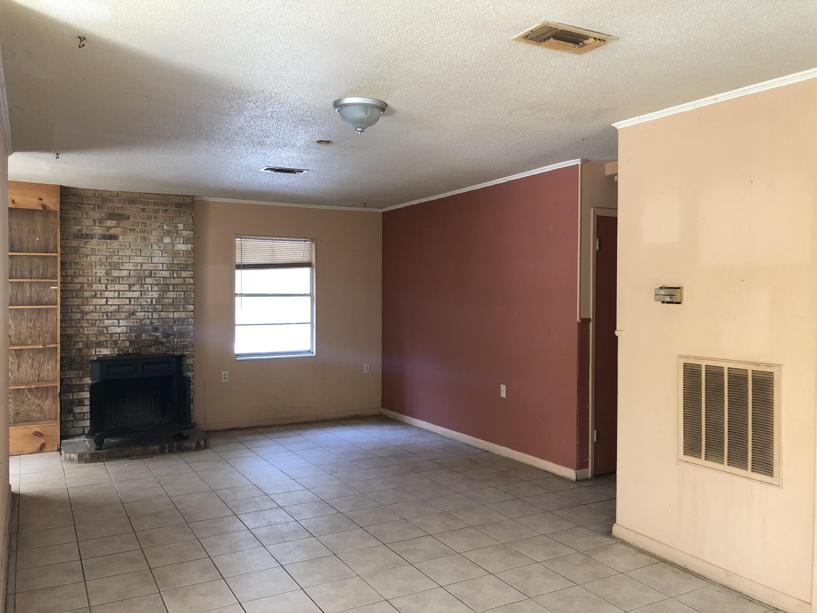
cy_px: 306
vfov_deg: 49.7
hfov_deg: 63.4
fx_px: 661
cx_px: 408
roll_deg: +0.6
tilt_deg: -1.7
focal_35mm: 28
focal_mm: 3.99
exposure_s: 1/15
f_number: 1.8
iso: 50
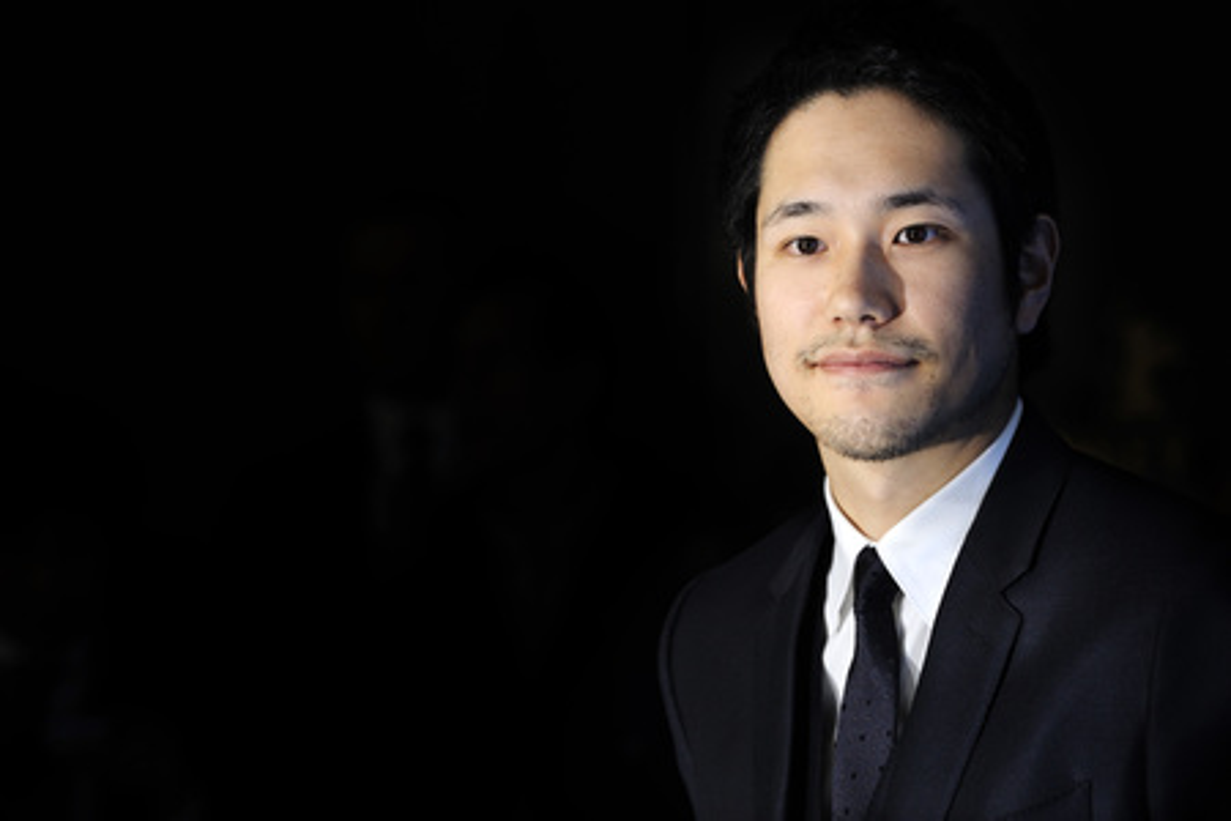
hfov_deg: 10.3
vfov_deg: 6.9
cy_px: 410
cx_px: 616
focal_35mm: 200
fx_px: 6838
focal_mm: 200
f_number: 7.1
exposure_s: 1/200
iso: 200
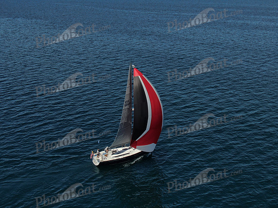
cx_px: 139
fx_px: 385
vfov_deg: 30.3
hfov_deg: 39.7
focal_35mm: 48
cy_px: 104
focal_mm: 8.6
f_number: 3.8
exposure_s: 1/1600
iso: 100
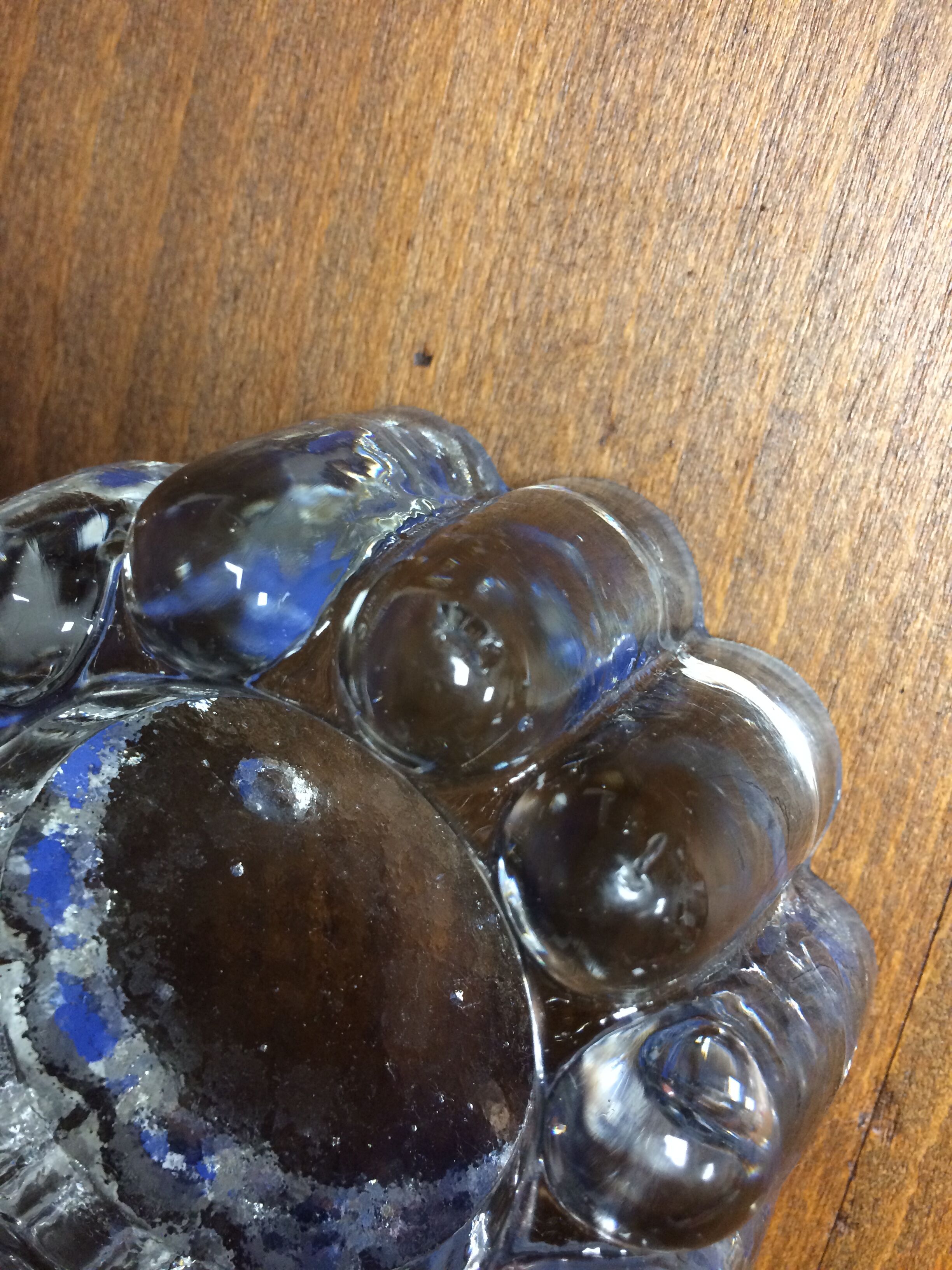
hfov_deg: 48.2
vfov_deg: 61.7
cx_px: 476
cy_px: 635
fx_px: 1063
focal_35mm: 29
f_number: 2.2
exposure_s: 1/33
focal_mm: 4.15
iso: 250
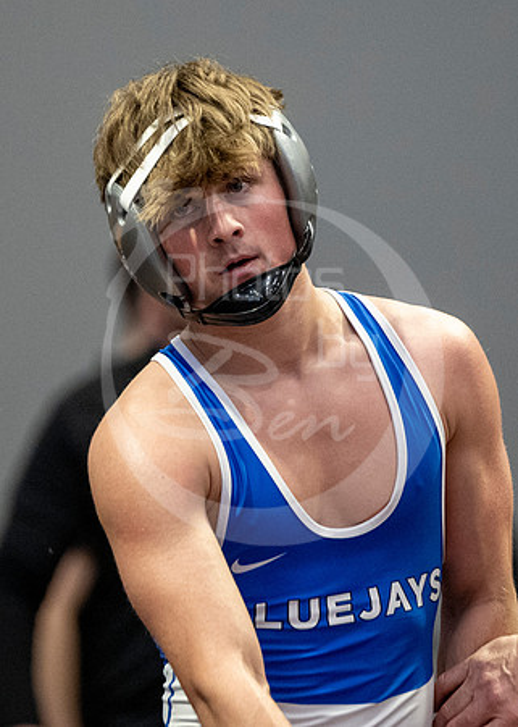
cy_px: 276
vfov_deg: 3.3
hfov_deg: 2.4
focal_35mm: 606
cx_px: 236
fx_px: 12495
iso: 3200
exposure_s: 1/1000
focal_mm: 200
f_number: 2.8
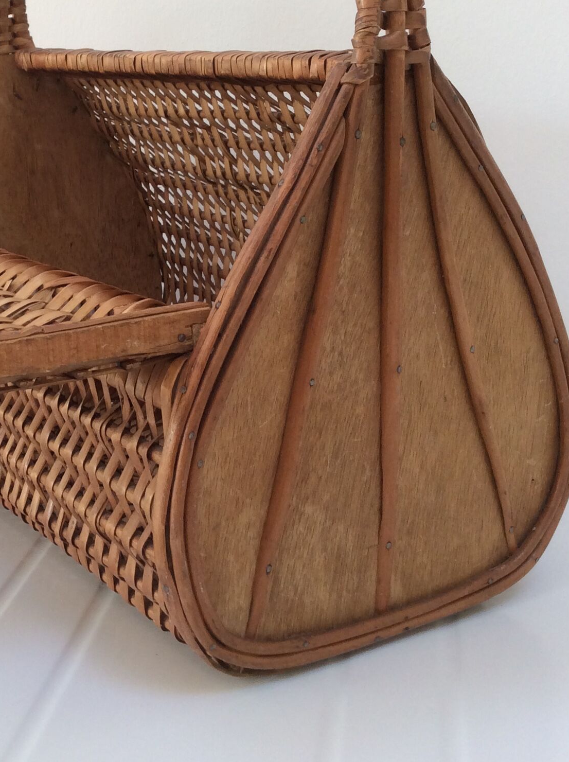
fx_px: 1231
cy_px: 246
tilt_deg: -10.1
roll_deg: +0.9
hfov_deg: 25.6
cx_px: 118
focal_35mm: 56
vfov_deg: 34.0
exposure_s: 1/33
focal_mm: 3.3
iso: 40
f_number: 2.4
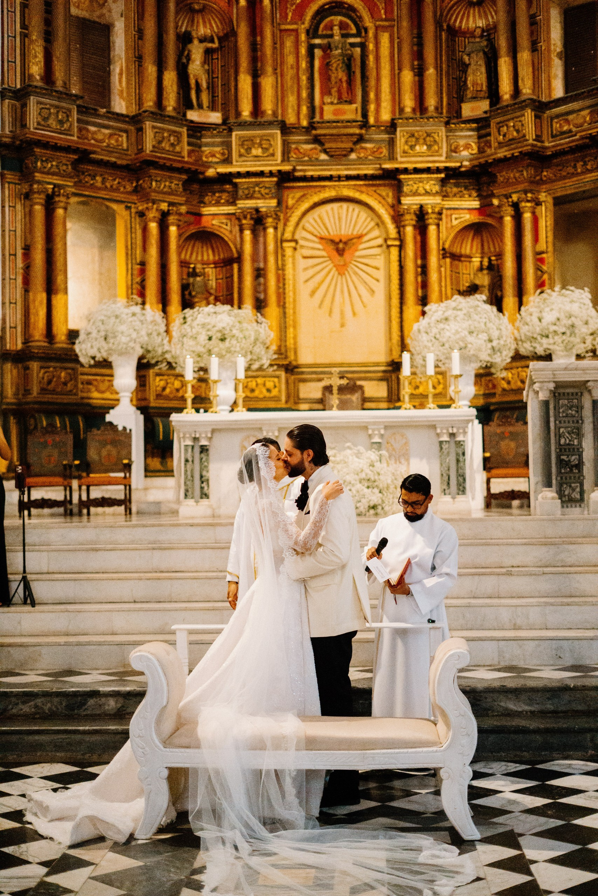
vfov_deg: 39.6
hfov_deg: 27.0
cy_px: 448
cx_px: 299
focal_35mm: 50
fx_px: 1246
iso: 12800
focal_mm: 50
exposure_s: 1/1600
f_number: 1.8
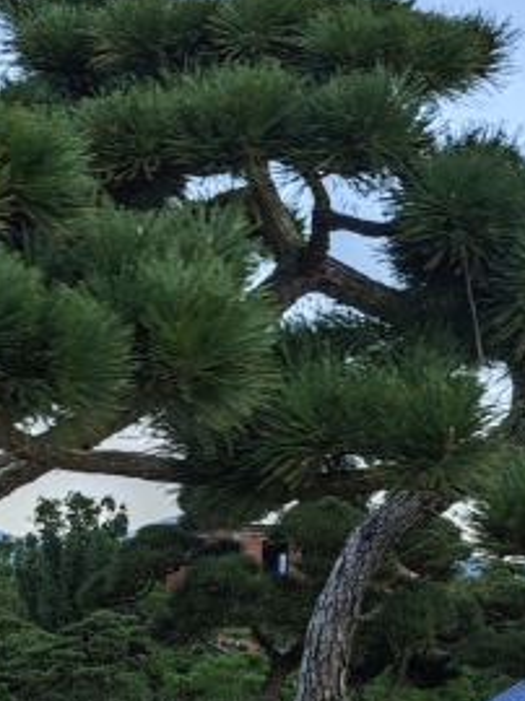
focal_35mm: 91
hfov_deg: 16.1
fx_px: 1843
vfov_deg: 21.4
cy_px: 523
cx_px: 135
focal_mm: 6.55
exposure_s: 1/101
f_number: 1.6
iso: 50
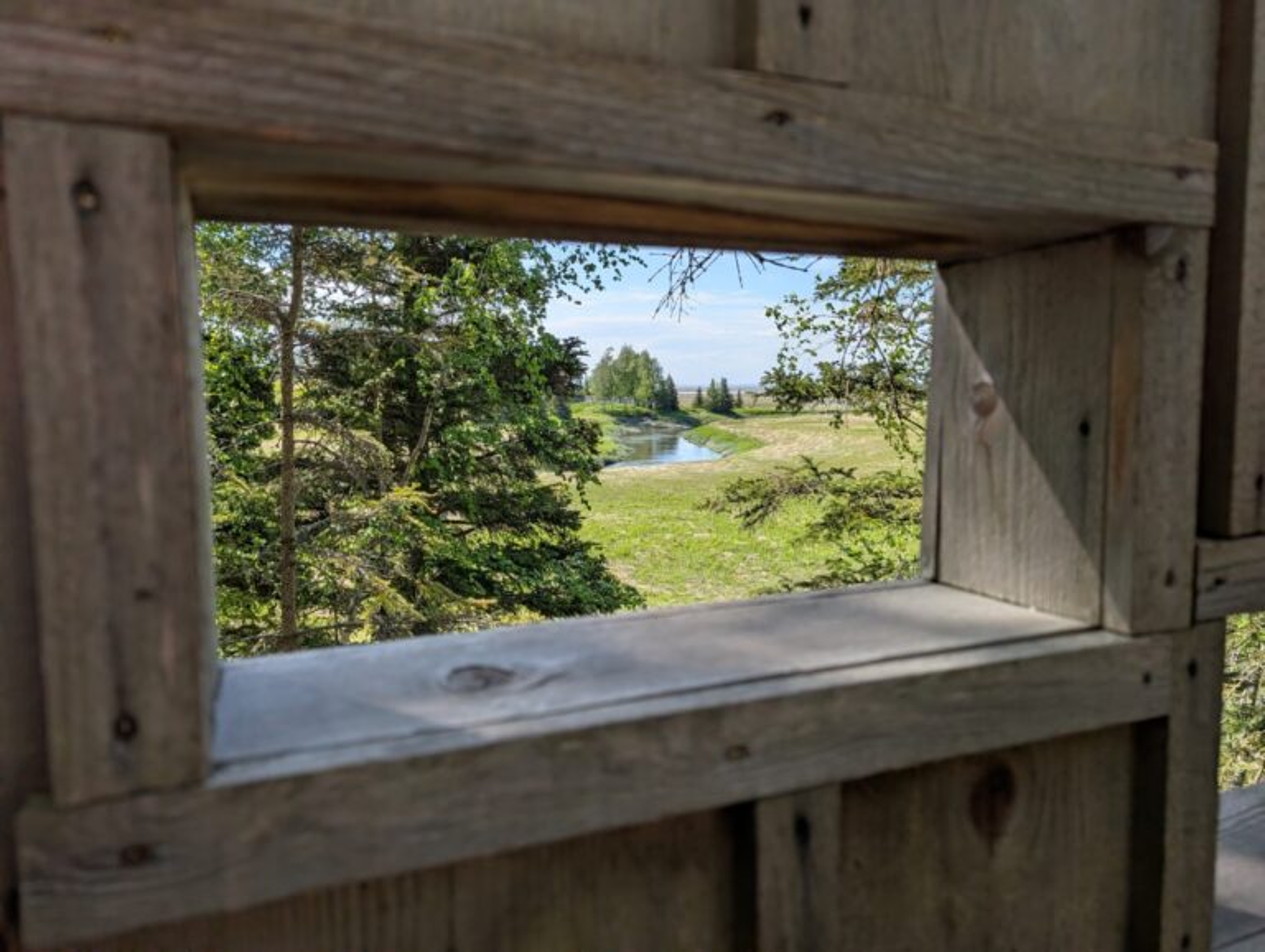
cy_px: 476
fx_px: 878
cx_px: 632
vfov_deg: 56.9
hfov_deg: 71.5
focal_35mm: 24
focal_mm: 6.9
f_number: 1.68
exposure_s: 1/1025
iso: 23
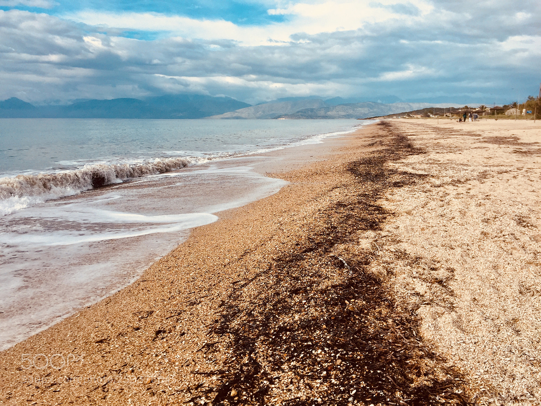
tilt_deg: -10.9
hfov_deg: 61.7
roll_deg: -0.6
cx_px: 270
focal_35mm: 29
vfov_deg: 48.2
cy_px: 203
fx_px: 453
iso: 32
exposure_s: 1/2475
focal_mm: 4.15
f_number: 2.2
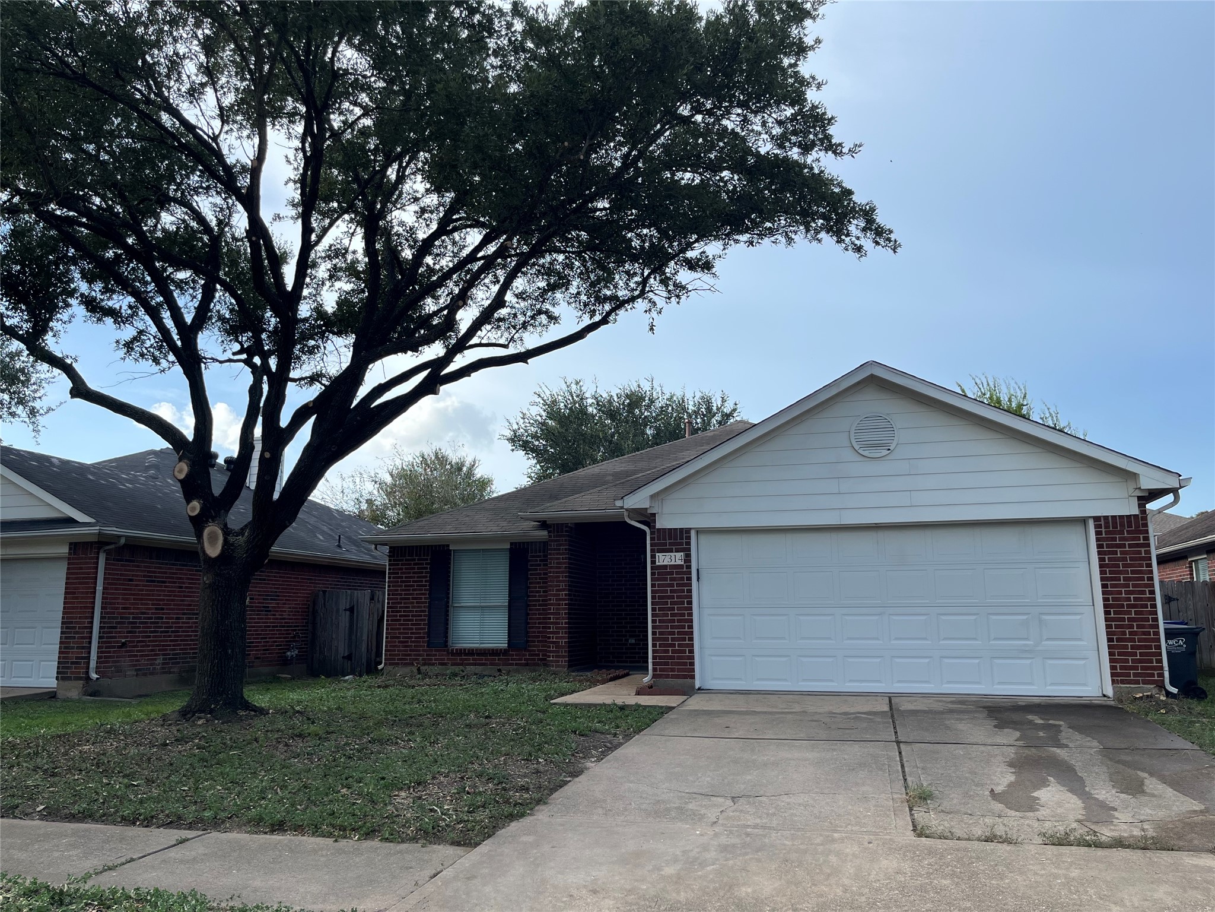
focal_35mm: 26
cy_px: 456
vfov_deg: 53.1
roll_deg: +2.5
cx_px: 608
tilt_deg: +10.1
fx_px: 913
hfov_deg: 67.3
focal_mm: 5.1
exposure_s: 1/2062
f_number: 1.6
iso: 50
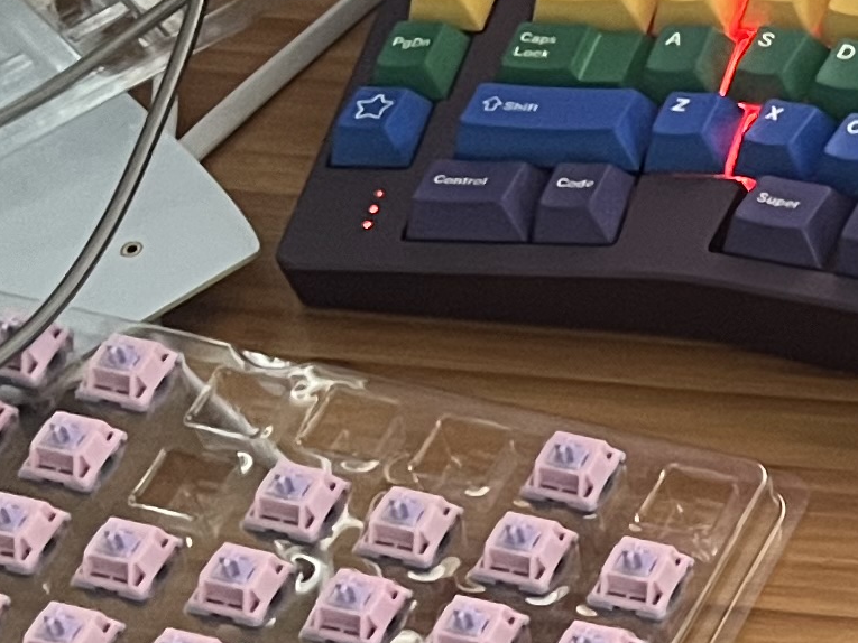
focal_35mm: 137
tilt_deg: -47.3
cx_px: 1537
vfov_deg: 10.8
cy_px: 351
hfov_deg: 13.0
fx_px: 3396
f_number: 1.5
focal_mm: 5.7
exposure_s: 1/48
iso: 500
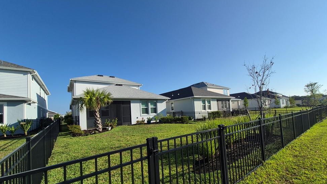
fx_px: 130
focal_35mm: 15
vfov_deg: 69.9
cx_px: 161
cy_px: 110
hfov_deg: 103.0
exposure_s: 1/2360
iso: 40
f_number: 2.2
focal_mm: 1.74
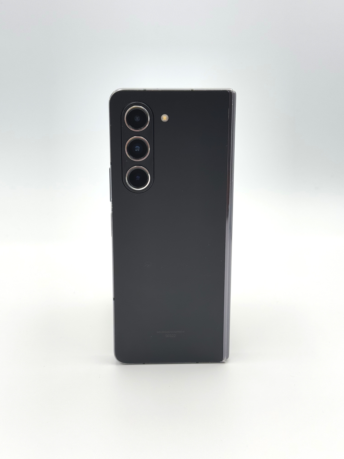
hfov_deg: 30.3
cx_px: 172
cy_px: 230
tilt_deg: -14.1
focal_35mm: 48
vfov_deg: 39.7
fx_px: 636
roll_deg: -0.9
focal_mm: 6.76
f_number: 1.78
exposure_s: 1/260
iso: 64
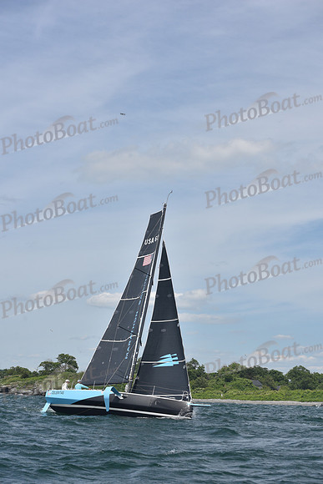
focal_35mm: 70
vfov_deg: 28.8
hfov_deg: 19.5
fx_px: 941
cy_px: 242
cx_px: 162
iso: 320
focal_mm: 70
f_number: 7.1
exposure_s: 1/800
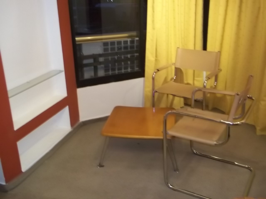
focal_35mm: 36
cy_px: 100
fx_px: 277
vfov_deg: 39.7
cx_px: 133
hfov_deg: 51.4
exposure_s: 1/30
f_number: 3.1
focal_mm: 6.5
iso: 320
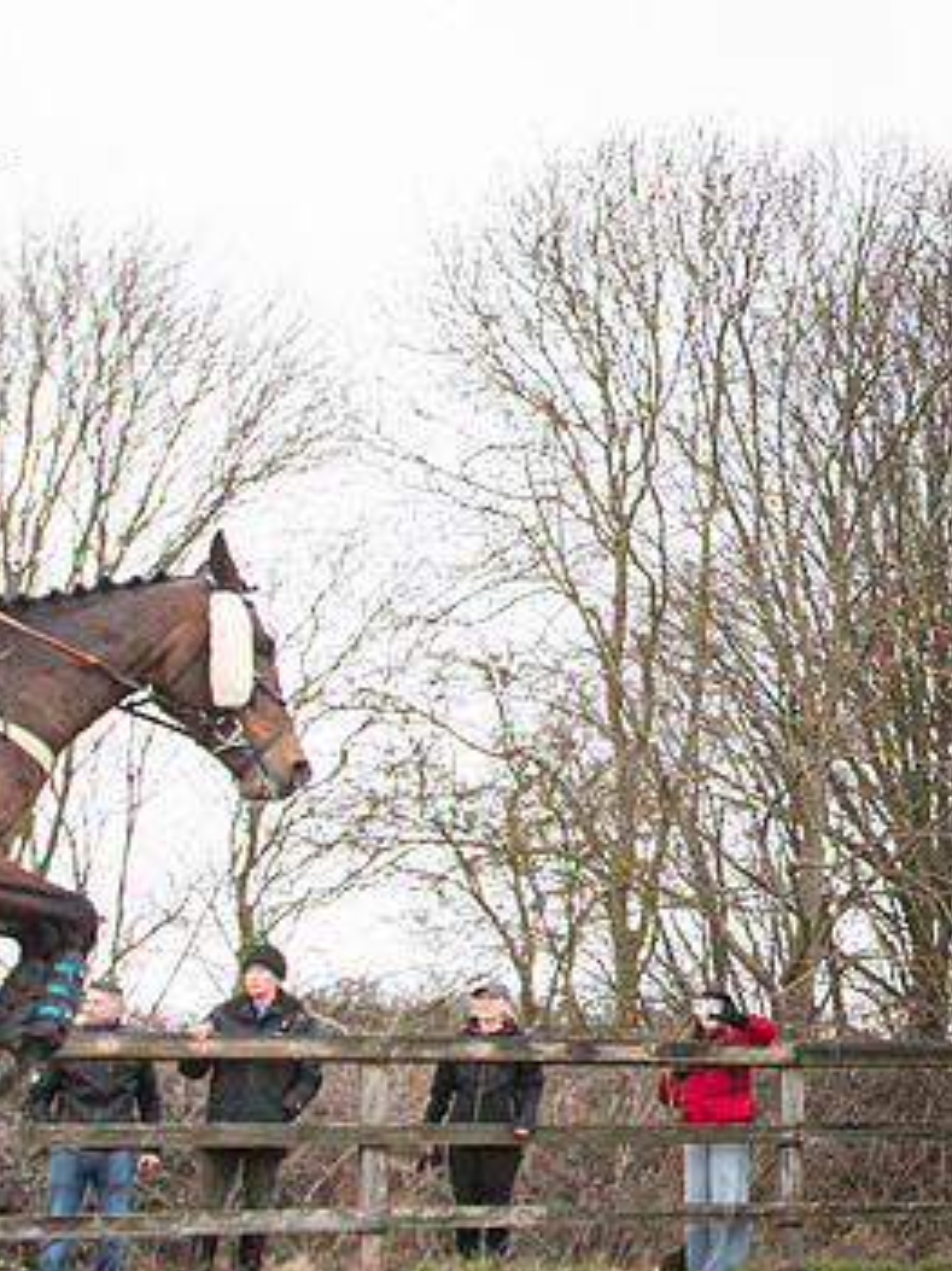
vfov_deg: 25.6
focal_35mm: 76
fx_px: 2789
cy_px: 488
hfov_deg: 17.3
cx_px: 1470
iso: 2000
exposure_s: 1/1600
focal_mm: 20
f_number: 6.3
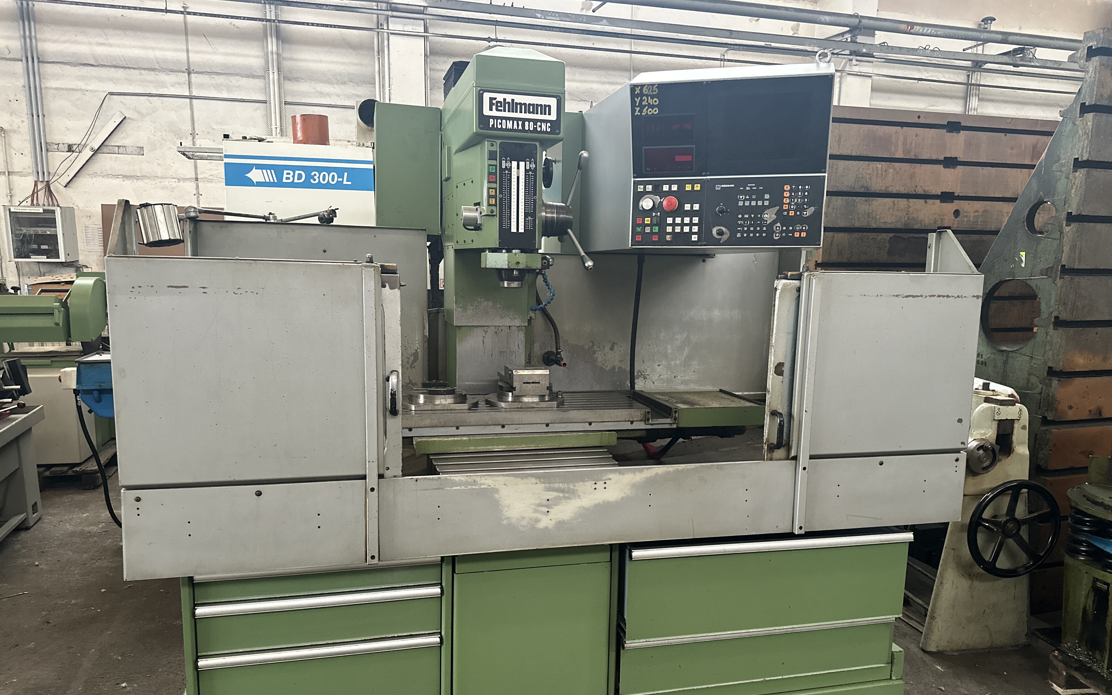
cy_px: 400
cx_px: 556
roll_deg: -0.8
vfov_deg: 47.4
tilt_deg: -11.0
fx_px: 788
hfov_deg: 70.4
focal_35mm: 26
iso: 640
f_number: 1.78
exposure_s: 1/50
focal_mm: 6.86
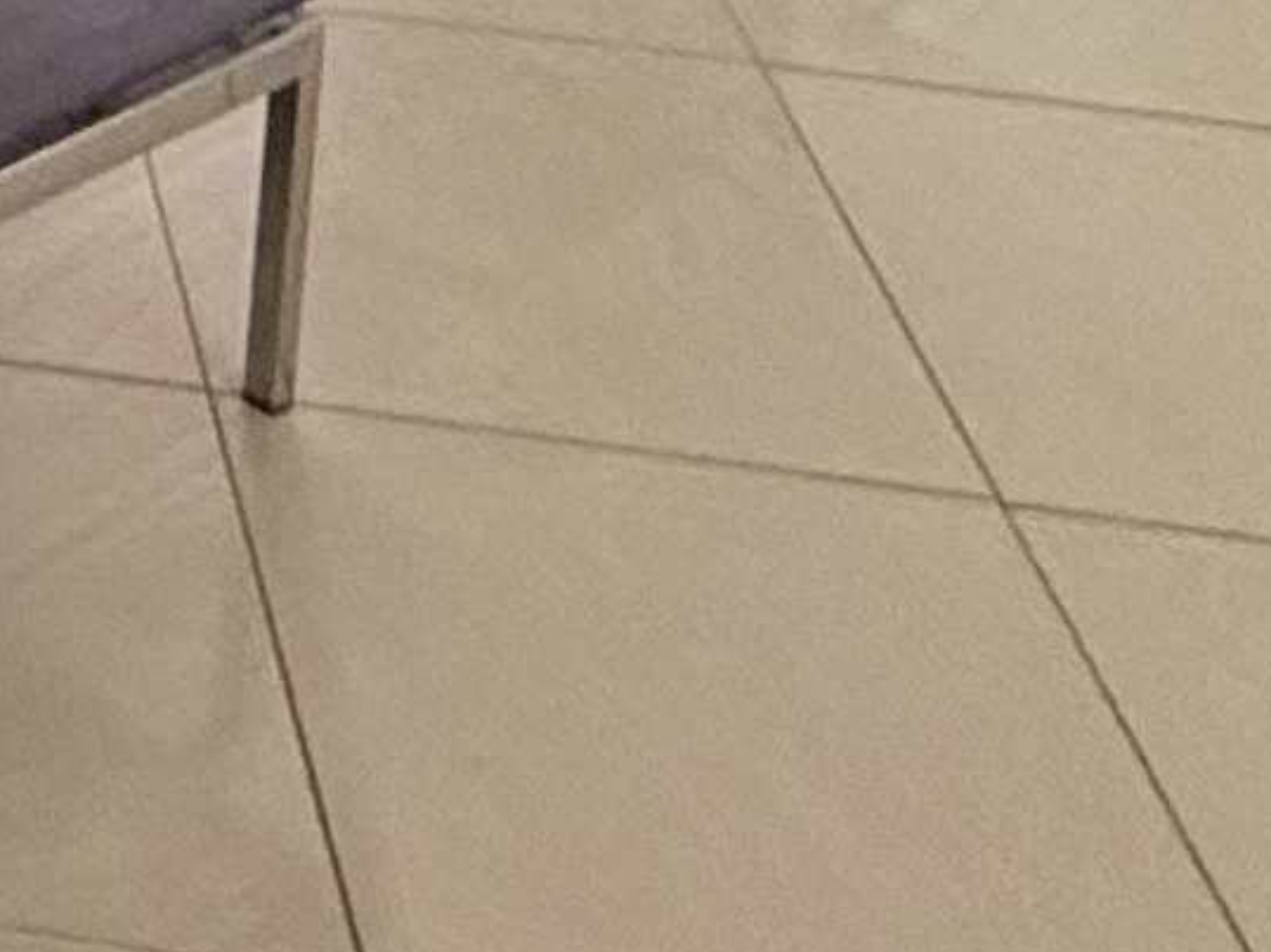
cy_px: -1644
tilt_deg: -8.0
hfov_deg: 15.5
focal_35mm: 105
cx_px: -1155
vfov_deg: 10.9
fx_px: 3854
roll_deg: -1.3
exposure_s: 1/99
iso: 320
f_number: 2.2
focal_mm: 2.22
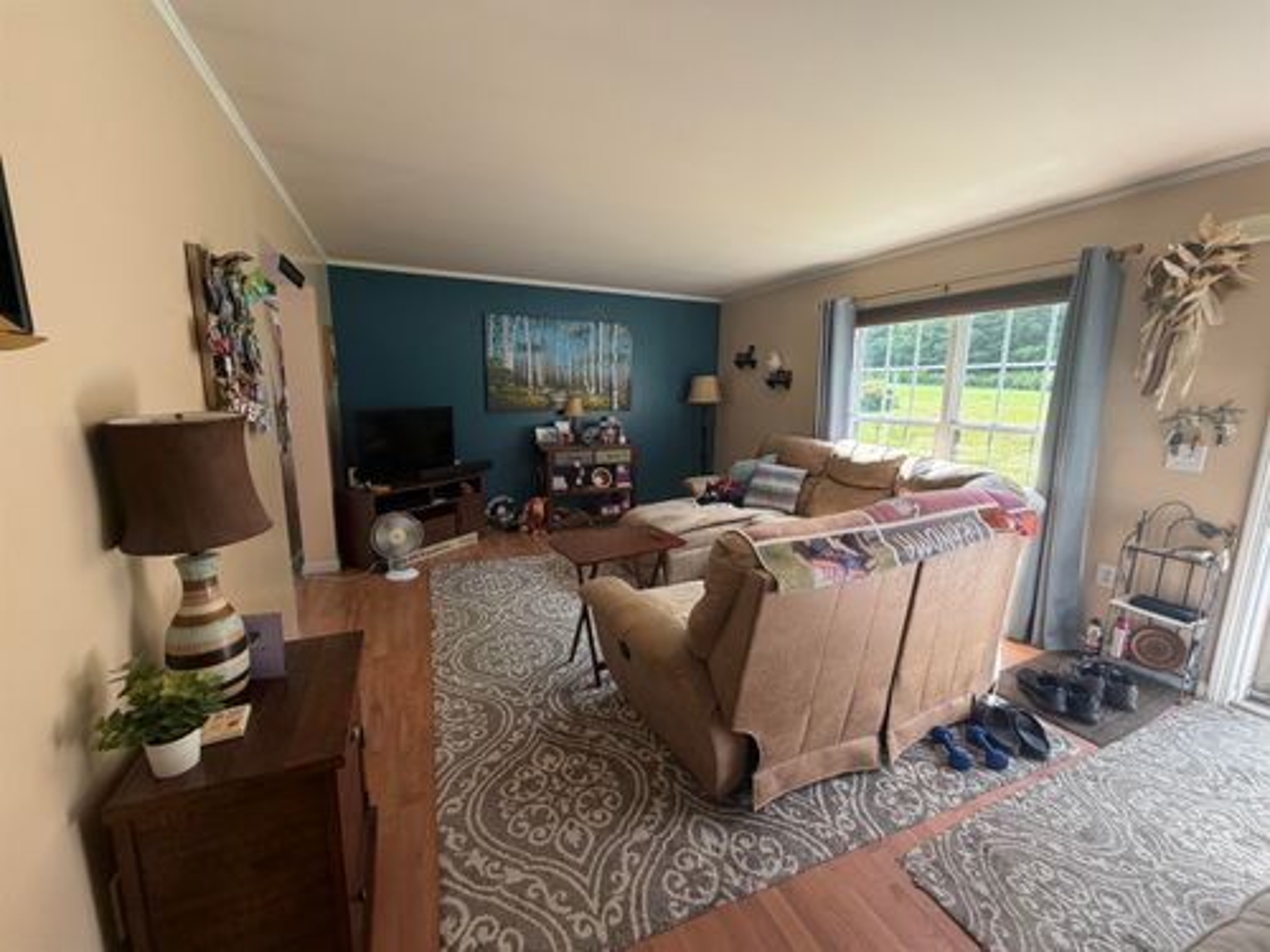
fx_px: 514
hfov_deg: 102.1
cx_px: 635
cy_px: 476
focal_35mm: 14
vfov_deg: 85.7
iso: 125
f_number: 2.2
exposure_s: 1/121
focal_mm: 2.22
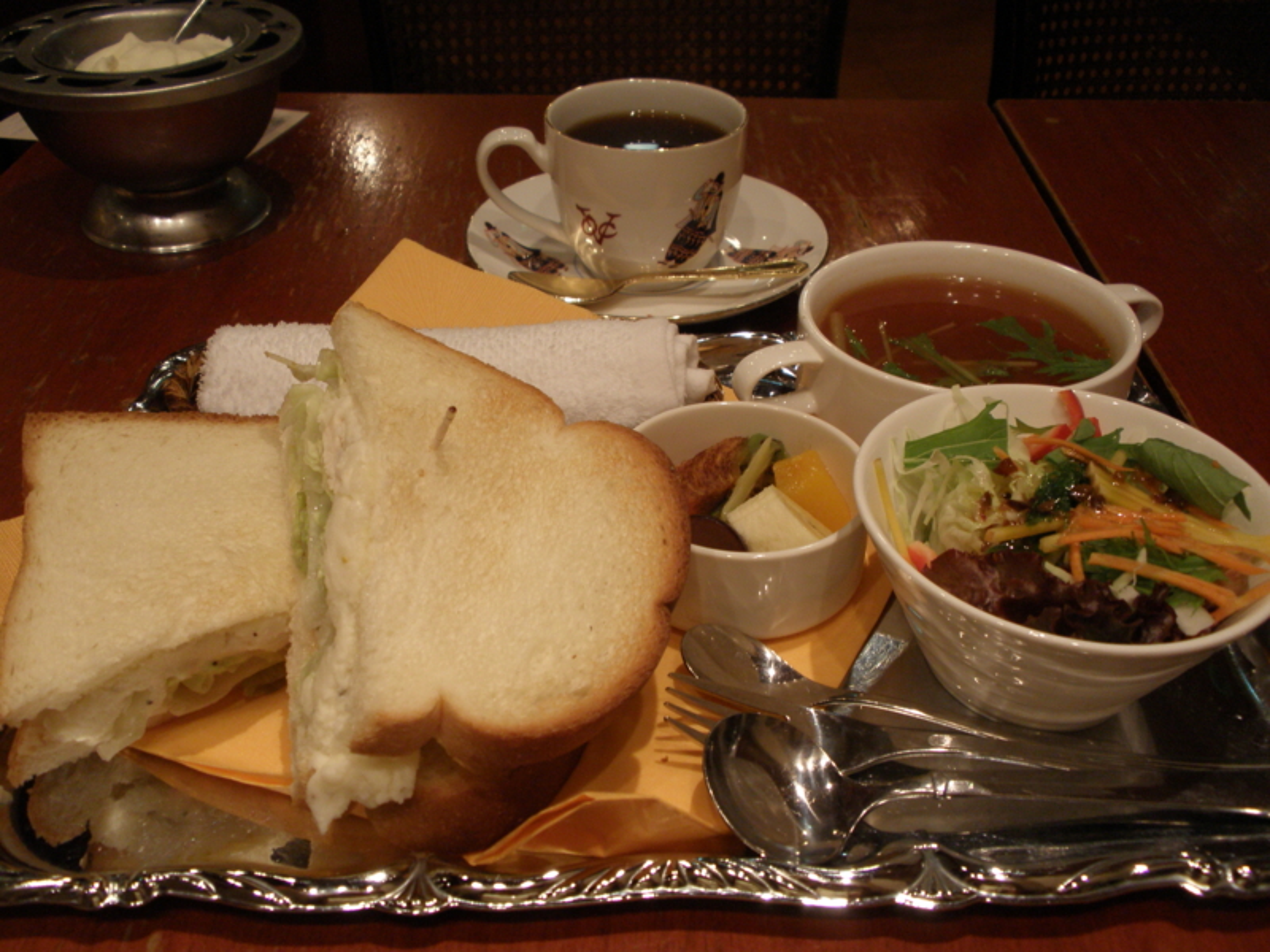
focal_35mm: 37
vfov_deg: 38.7
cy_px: 476
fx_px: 1357
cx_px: 635
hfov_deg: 50.1
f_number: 3.5
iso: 100
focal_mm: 6.6
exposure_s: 1/30
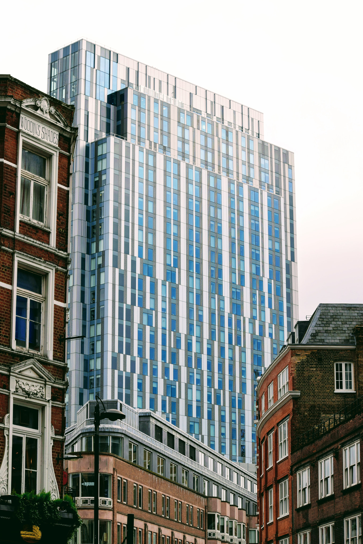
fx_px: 1247
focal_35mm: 82
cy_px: 272
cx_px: 182
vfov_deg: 24.6
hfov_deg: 16.6
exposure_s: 1/250
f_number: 8
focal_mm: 55
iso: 250
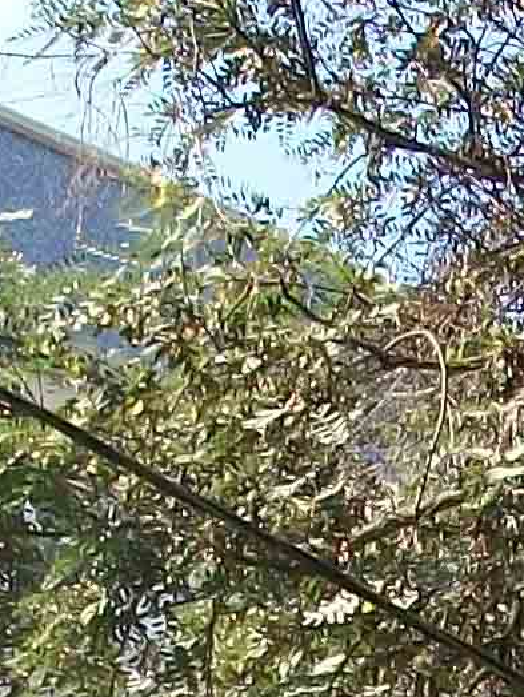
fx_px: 4516
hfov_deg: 6.6
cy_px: 1317
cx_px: 713
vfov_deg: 8.4
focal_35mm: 224
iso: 80
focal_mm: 5.7
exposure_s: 1/320
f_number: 2.9
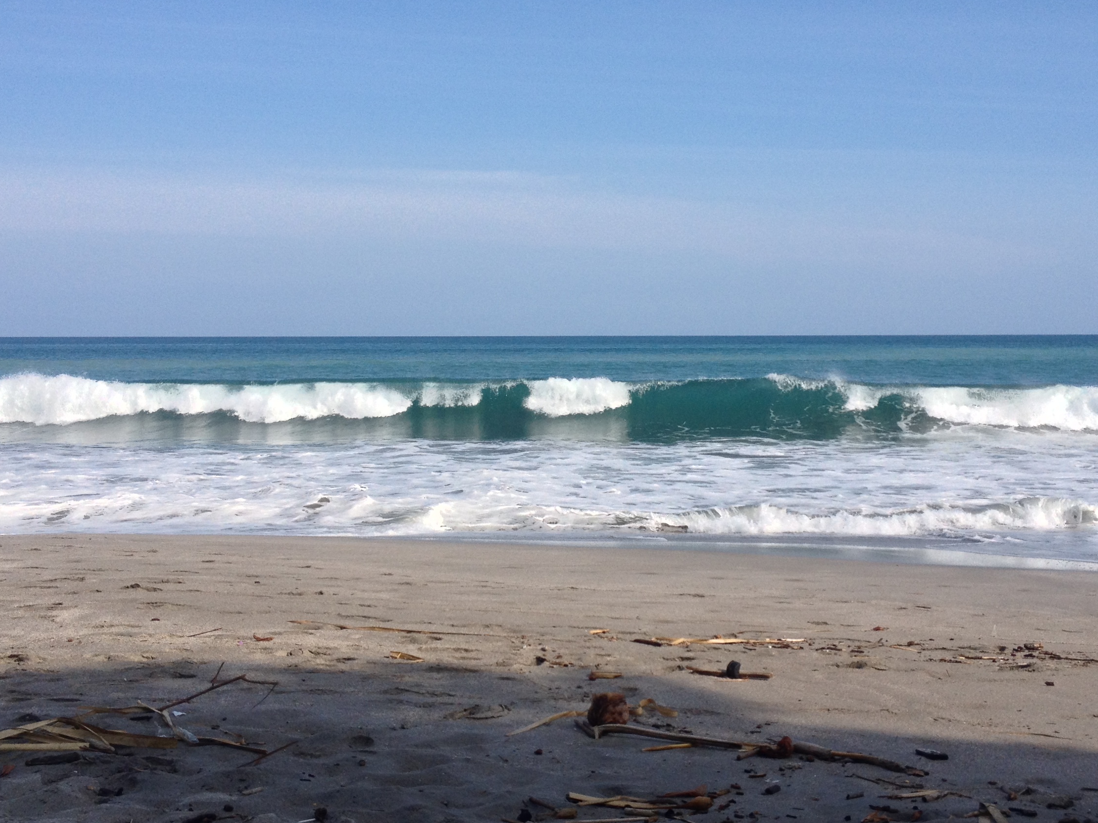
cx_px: 583
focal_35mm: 51
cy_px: 390
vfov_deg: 28.6
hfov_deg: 37.5
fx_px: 1618
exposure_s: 1/2045
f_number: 2.4
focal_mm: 4.28
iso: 50
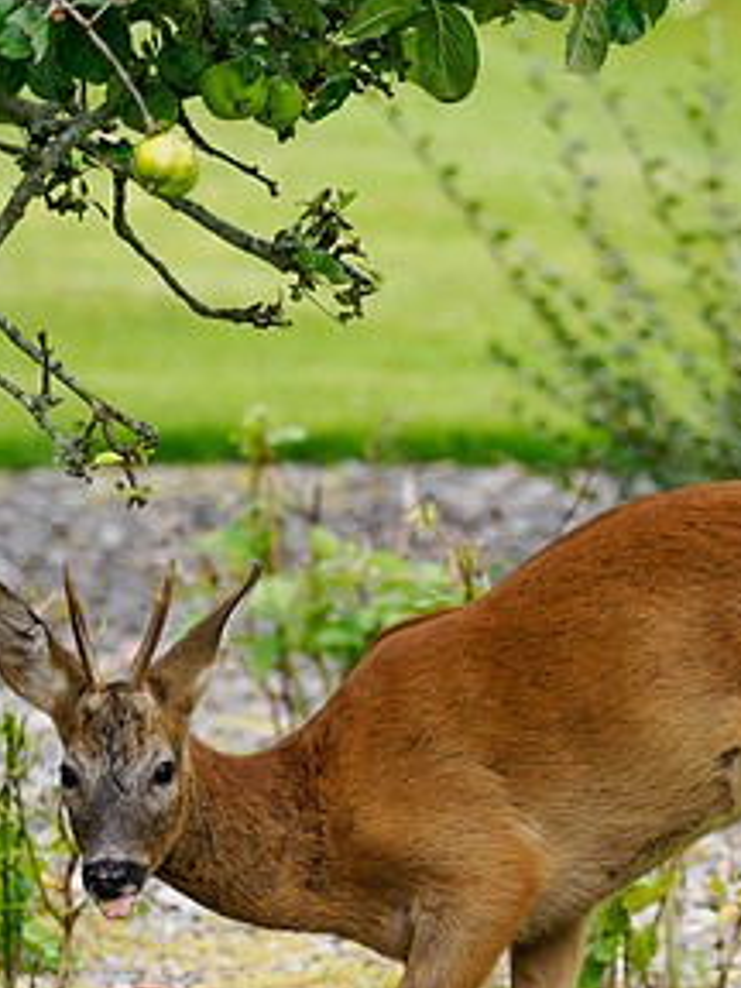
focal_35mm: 1354
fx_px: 38645
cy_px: 735
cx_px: 501
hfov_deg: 1.1
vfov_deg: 1.5
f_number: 4
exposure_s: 1/1000
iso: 400
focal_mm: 300
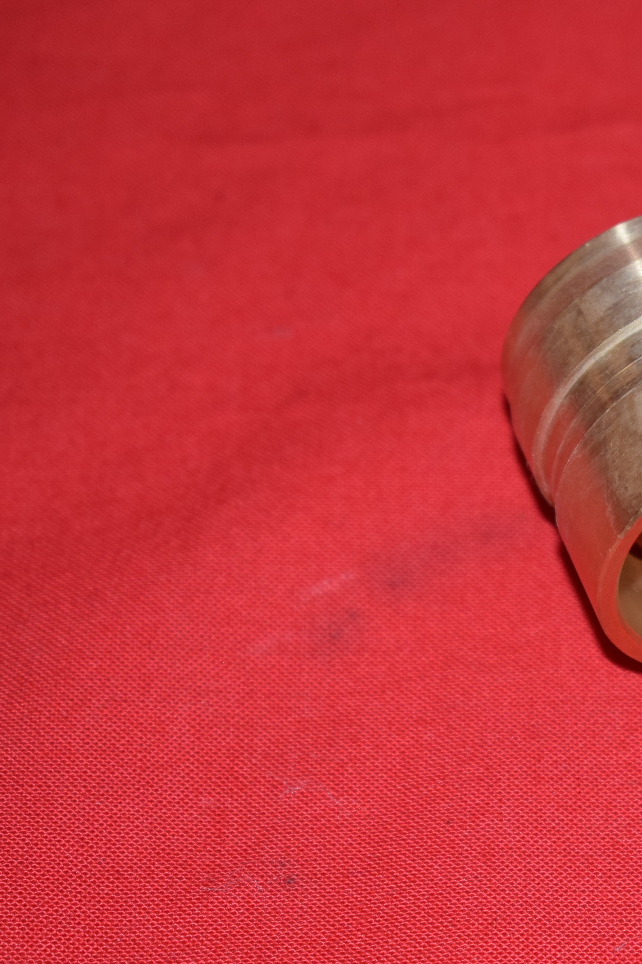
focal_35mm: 136
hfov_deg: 10.0
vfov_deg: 15.1
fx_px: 3633
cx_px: 707
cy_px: 478
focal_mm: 55
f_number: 5.6
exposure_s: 1/125
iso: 640
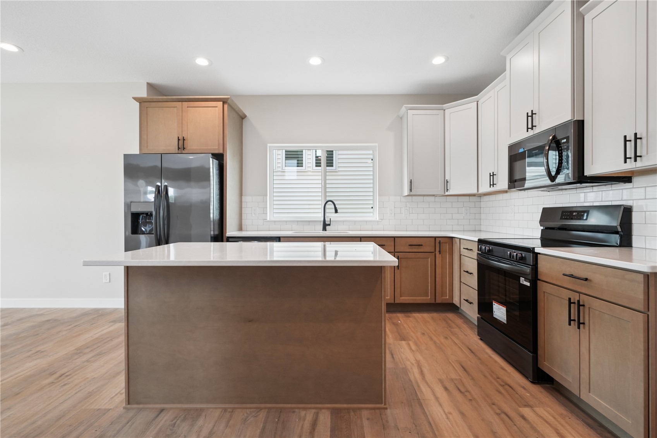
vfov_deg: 73.7
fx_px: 292
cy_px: 219
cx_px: 328
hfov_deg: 96.7
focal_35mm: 16
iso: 400
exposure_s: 1/25
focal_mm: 16
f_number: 10
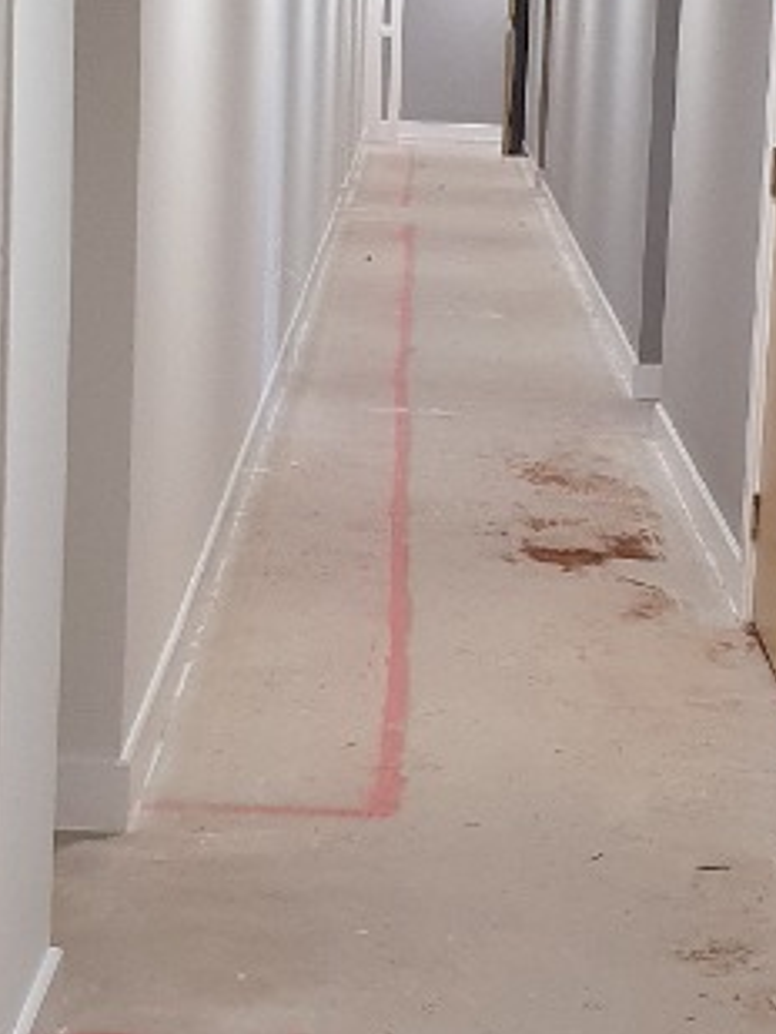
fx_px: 3017
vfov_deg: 19.4
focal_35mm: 101
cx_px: 615
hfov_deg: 14.6
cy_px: 371
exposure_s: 1/100
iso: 250
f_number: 2.4
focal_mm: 4.32
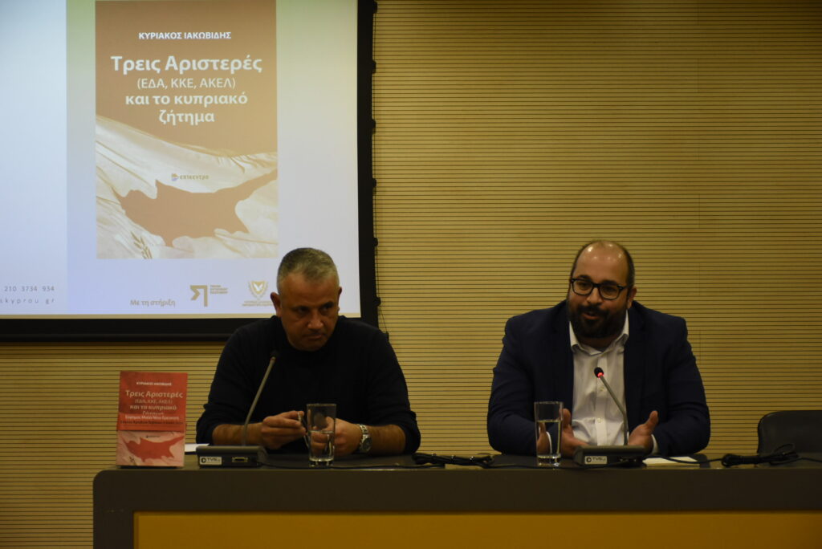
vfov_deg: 15.2
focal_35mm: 90
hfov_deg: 22.6
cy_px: 274
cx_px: 411
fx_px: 2056
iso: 1600
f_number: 5
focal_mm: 60
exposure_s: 1/160
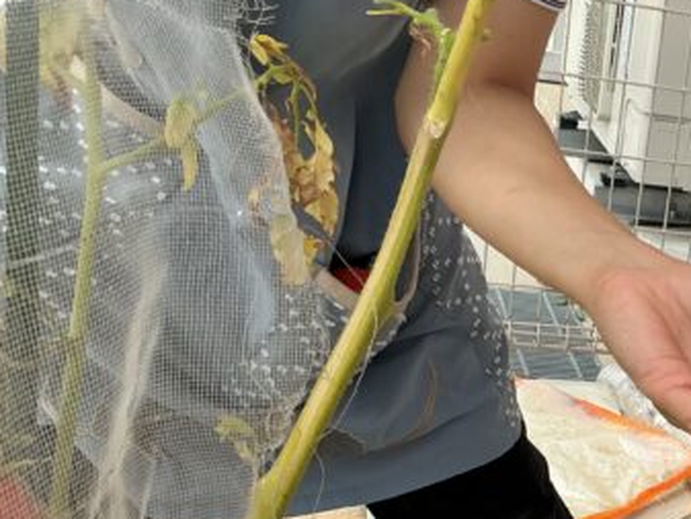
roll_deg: -10.7
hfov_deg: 26.9
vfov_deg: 21.8
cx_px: 763
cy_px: 462
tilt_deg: -22.6
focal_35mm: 66
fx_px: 1318
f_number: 1.8
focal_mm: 3
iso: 25
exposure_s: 1/869
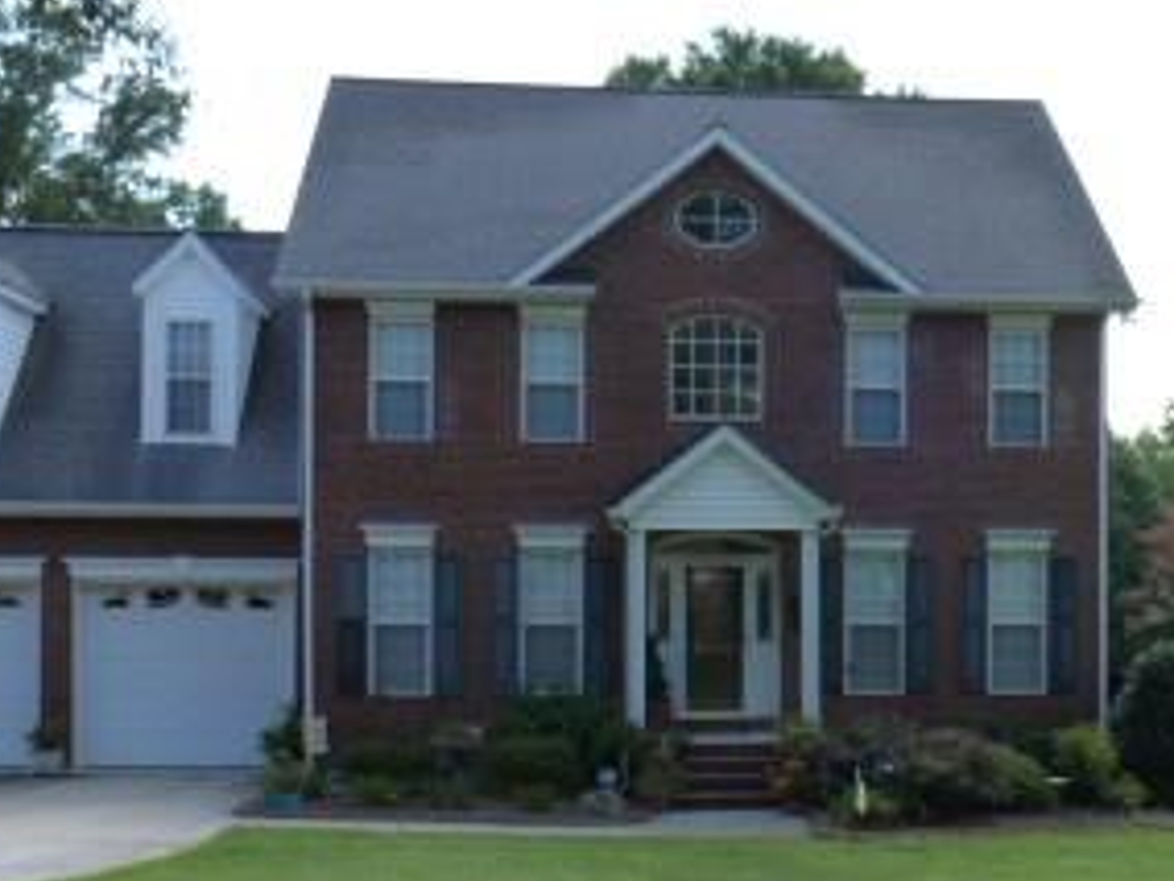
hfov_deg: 35.2
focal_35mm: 54
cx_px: 794
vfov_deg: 26.9
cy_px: 596
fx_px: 1831
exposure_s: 1/250
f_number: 4
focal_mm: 4.3
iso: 160
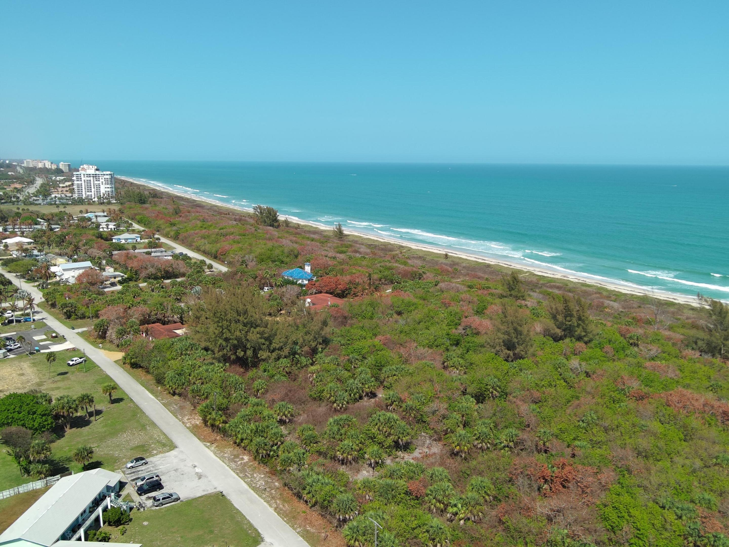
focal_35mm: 28
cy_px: 274
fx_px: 590
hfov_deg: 63.4
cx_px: 364
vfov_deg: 49.7
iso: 100
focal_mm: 10.6
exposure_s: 1/725
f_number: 2.8
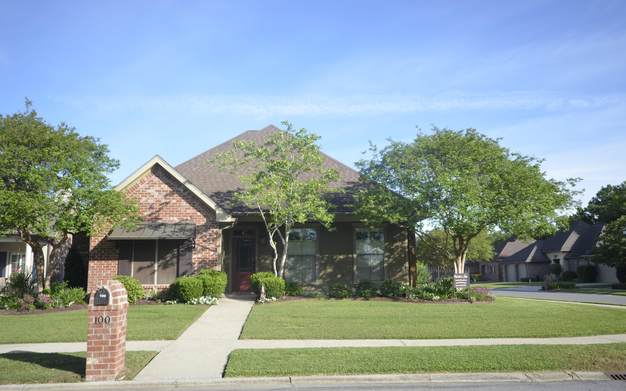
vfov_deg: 40.6
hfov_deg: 61.2
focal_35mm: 31
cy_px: 207
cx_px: 311
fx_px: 529
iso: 200
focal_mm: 20
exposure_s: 1/250
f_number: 8
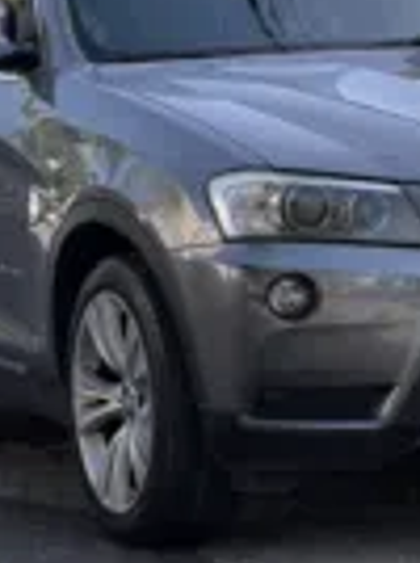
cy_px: 269
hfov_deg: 5.0
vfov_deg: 6.6
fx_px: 4853
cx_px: 307
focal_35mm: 299
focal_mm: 16.89
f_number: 2.8
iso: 50
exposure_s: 1/455
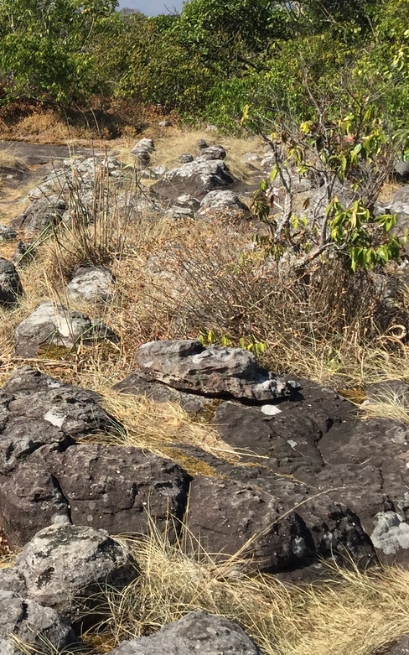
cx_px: -143
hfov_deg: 18.9
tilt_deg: -12.6
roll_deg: -0.6
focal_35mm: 63
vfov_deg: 31.9
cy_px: 164
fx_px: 1124
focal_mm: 4.15
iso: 32
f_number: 2.2
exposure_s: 1/1721
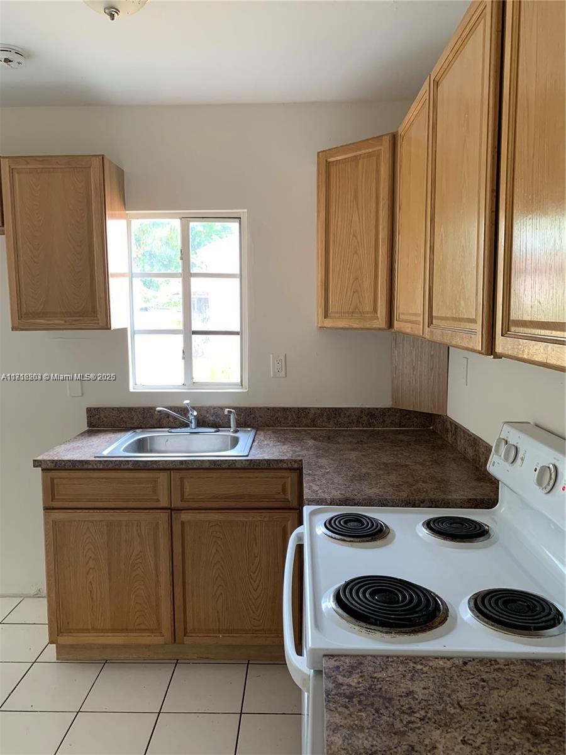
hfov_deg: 53.1
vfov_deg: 67.3
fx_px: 567
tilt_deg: -5.7
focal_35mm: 26
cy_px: 378
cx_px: 283
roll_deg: +0.9
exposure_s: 1/60
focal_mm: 4.25
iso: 160
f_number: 1.8
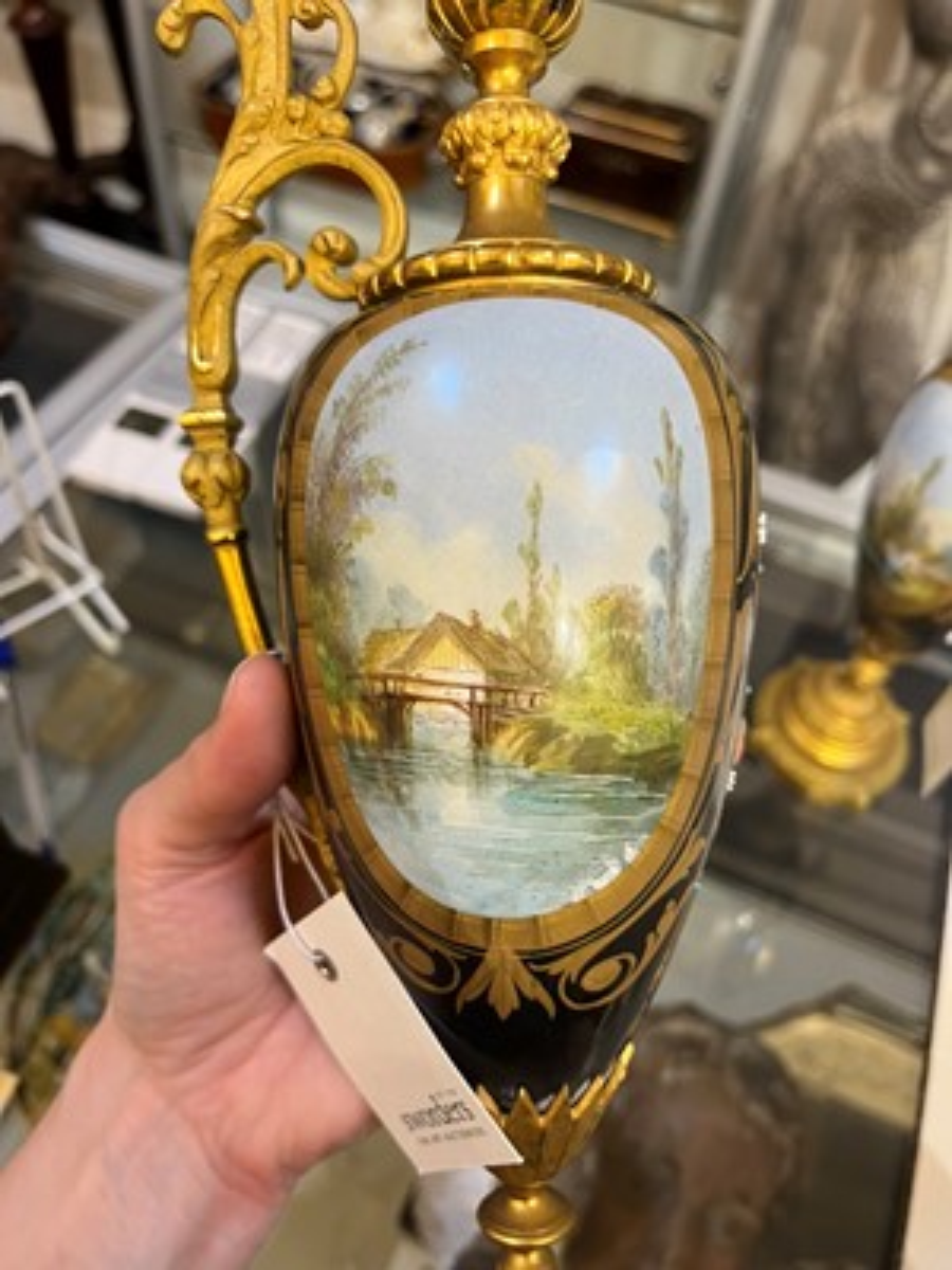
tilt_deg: -52.8
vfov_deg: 67.3
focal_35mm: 26
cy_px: 635
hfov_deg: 53.1
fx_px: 953
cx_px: 476
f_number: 1.6
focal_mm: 5.1
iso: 125
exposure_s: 1/50
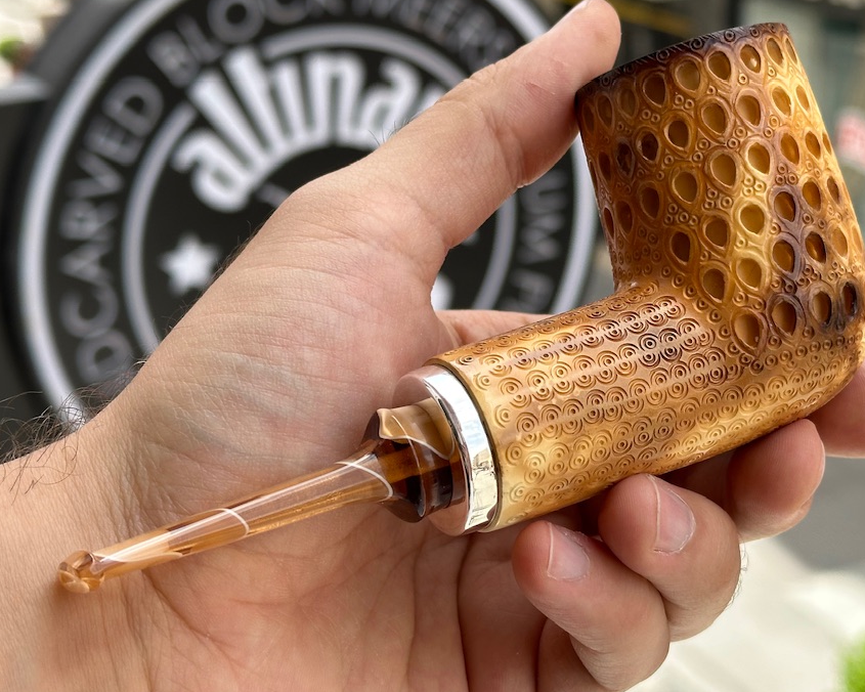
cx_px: 532
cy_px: 286
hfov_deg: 26.7
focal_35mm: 71
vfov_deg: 21.5
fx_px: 1818
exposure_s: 1/919
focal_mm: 6.86
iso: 64
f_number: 1.78
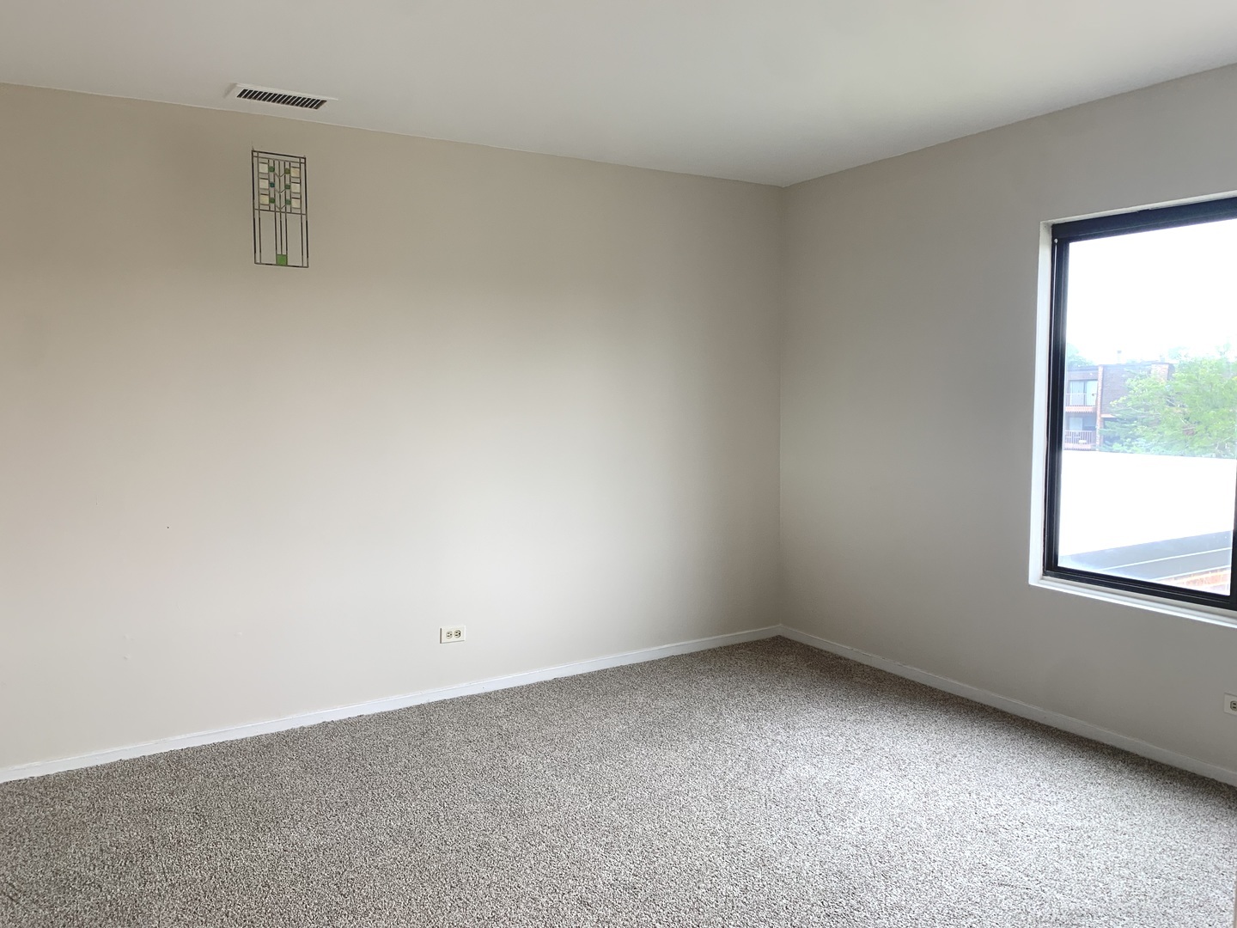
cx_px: 618
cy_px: 464
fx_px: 929
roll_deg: +1.1
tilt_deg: -5.4
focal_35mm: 26
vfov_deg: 53.1
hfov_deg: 67.3
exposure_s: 1/60
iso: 80
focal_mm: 4.25
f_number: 1.8
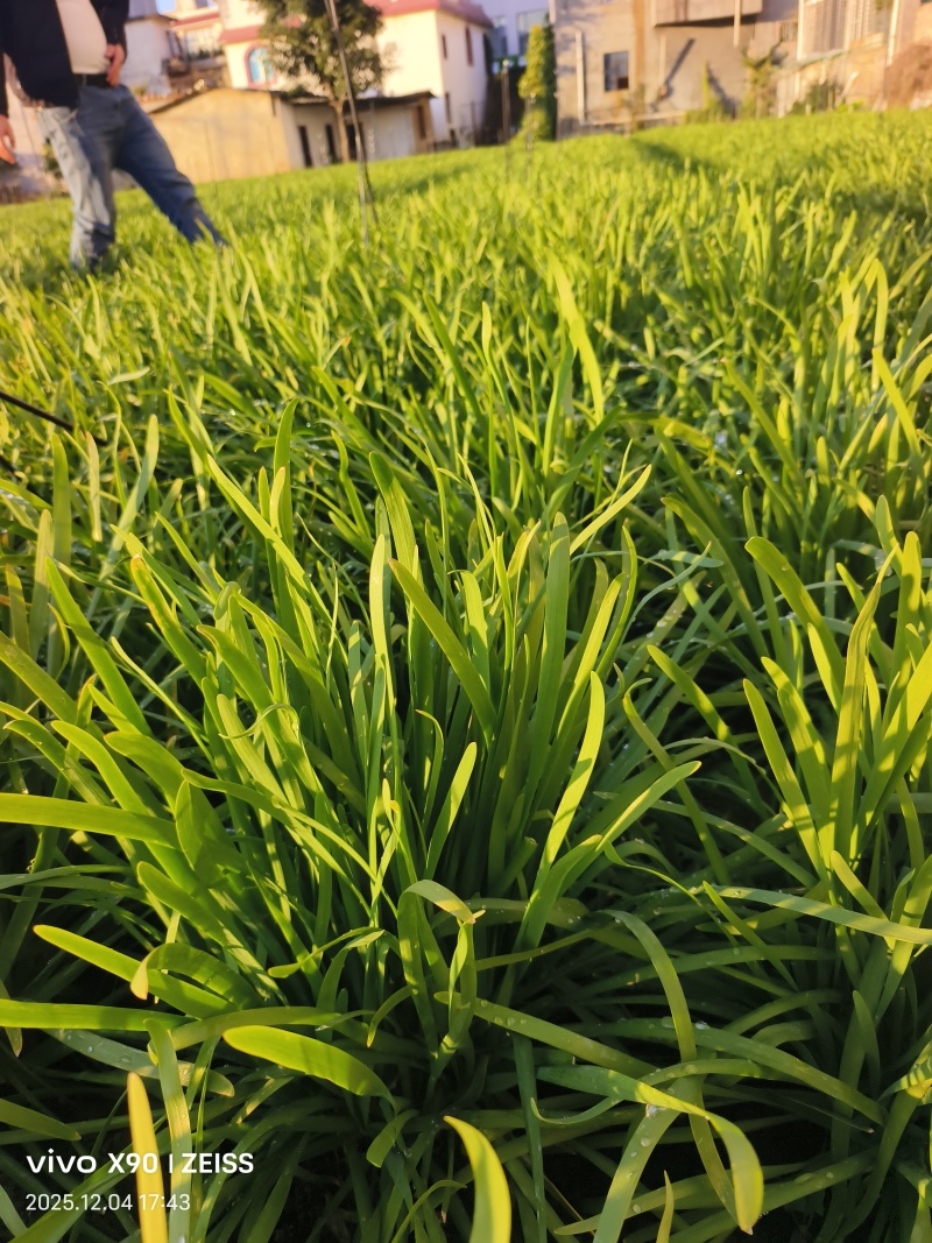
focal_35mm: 23
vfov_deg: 73.9
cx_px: 466
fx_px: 826
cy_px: 622
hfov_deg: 58.9
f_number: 1.75
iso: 72
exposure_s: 1/331
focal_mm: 5.5
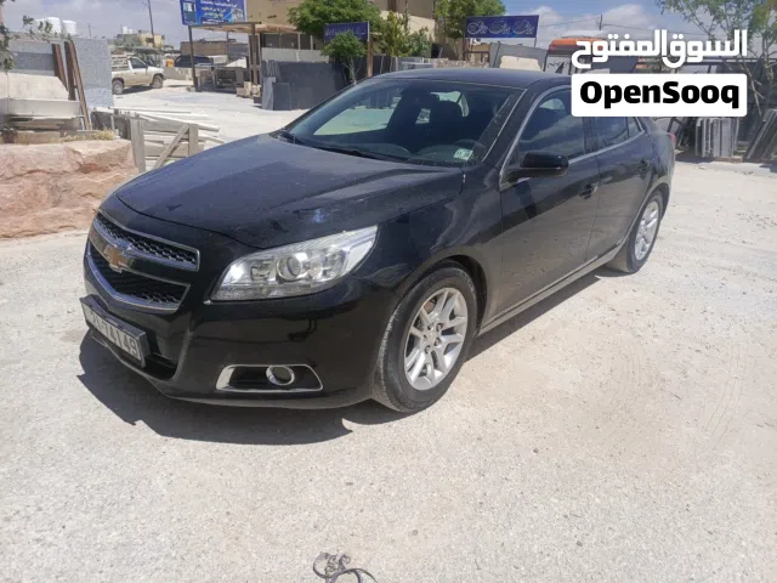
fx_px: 516
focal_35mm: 23
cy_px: 292
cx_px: 388
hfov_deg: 73.9
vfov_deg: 58.9
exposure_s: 1/657
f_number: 1.75
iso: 50
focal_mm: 5.25
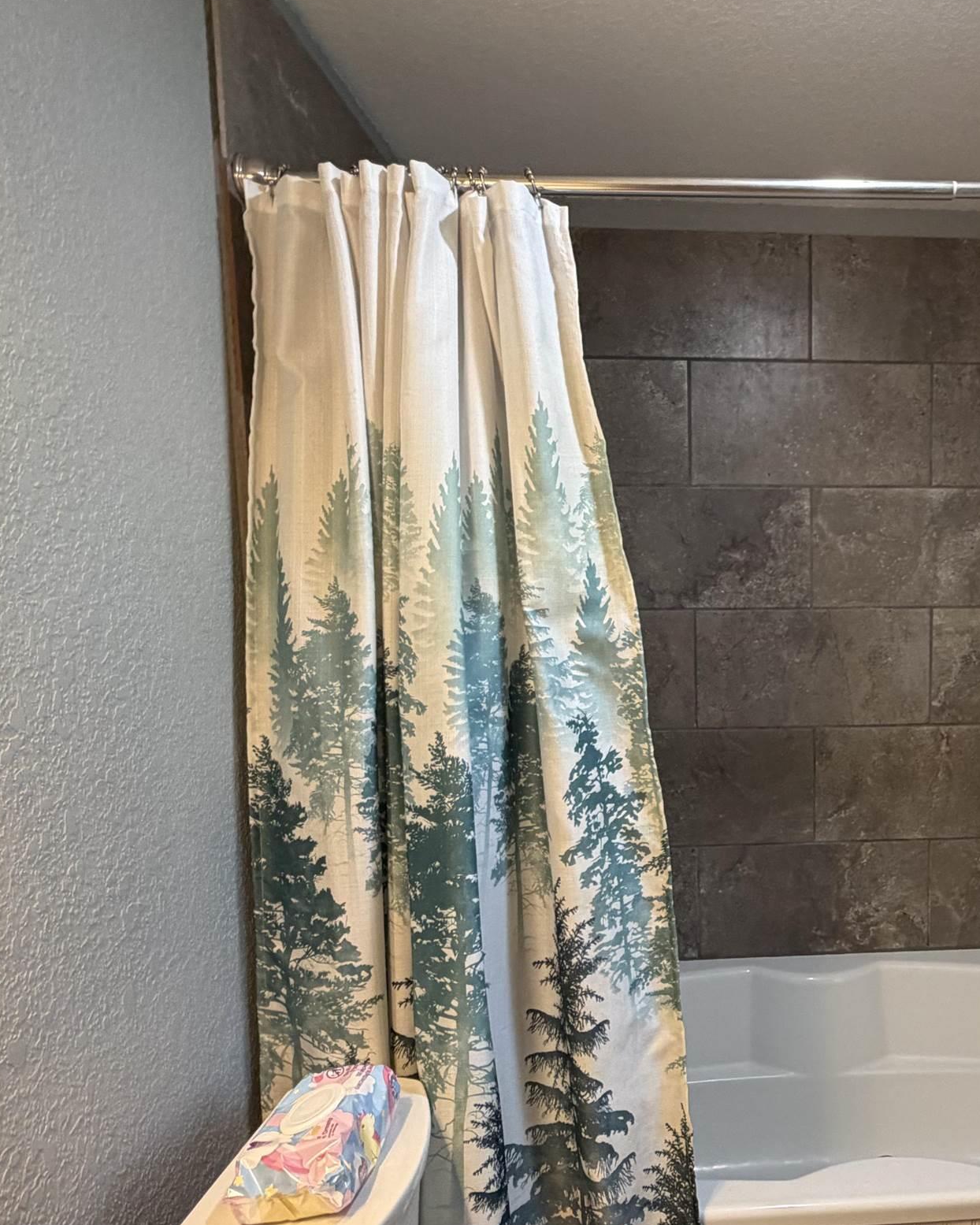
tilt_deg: -5.7
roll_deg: +0.8
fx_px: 979
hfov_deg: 50.2
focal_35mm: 27
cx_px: 775
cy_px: 694
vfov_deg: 63.8
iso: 200
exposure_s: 1/60
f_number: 2.2
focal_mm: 2.22
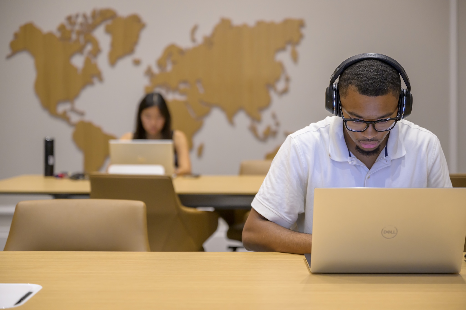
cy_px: 155
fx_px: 906
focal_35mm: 70
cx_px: 233
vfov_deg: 19.5
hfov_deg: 28.8
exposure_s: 1/250
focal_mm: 70
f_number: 3.2
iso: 2500
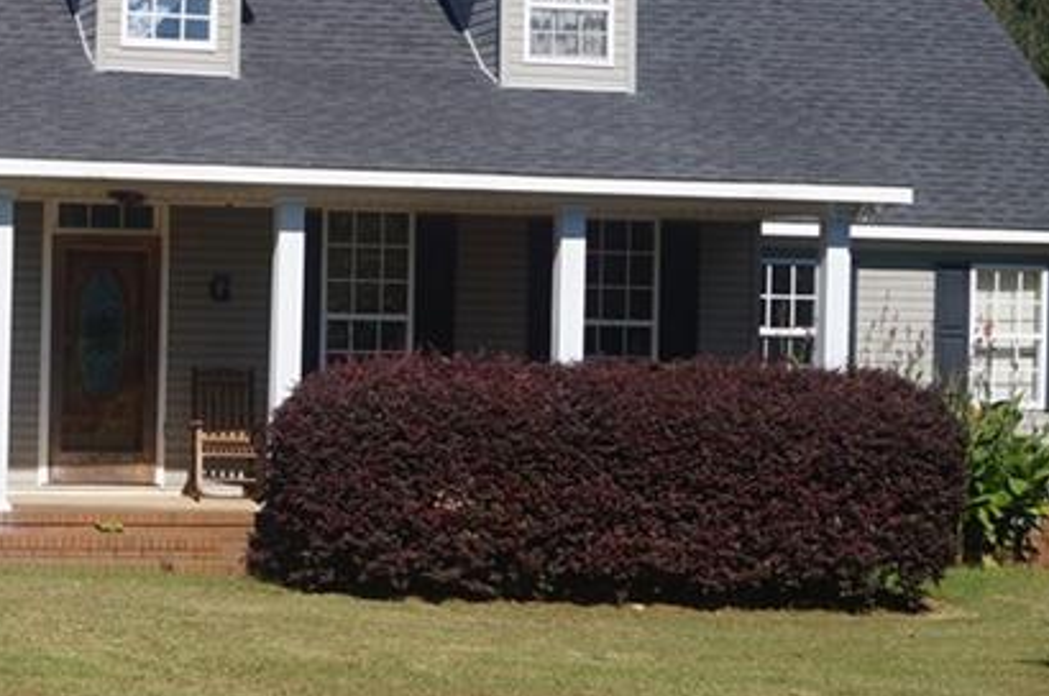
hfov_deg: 22.2
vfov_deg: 15.1
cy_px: 361
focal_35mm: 90
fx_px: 2618
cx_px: 123
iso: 100
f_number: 8
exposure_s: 1/125
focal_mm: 24
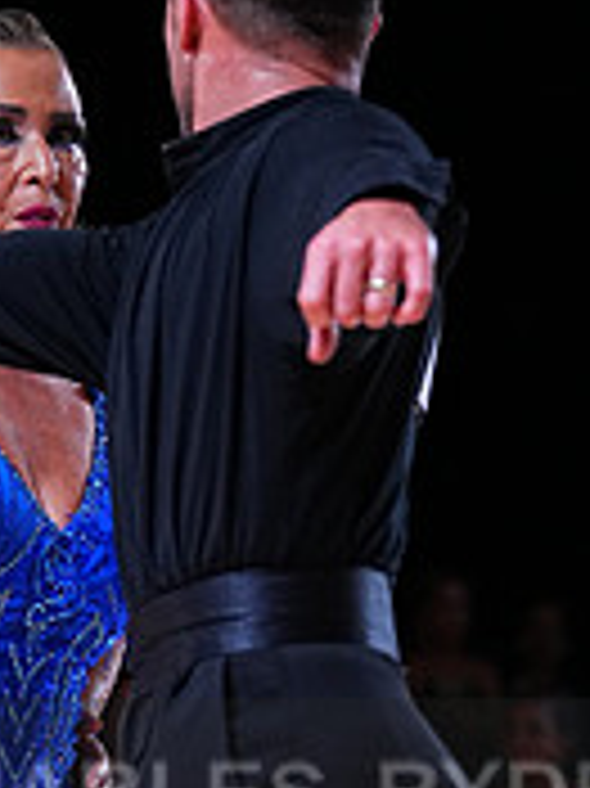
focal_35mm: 376
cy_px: 851
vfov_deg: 5.3
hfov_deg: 3.9
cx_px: 151
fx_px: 8555
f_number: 4
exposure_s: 1/400
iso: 1250
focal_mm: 118
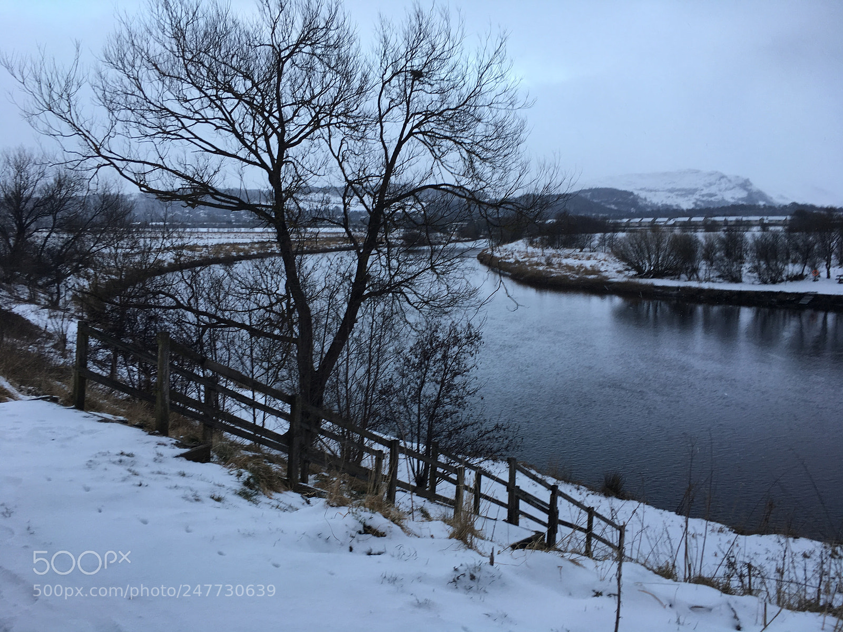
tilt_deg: -6.7
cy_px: 316
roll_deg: -0.1
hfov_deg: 61.7
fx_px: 706
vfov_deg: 48.2
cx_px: 422
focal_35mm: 29
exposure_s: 1/50
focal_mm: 4.15
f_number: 2.2
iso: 25
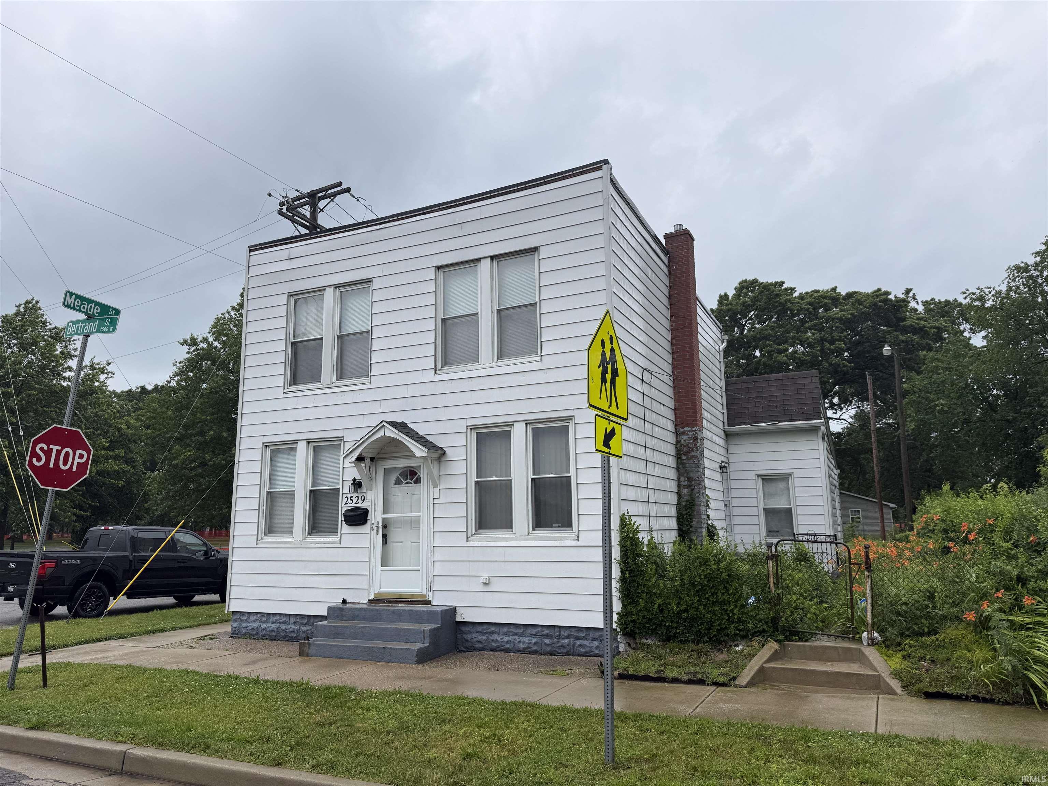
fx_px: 727
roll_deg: +1.1
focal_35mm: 24
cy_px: 393
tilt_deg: +12.0
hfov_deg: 71.6
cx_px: 524
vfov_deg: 56.8
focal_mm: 6.76
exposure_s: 1/2801
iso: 80
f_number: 1.78
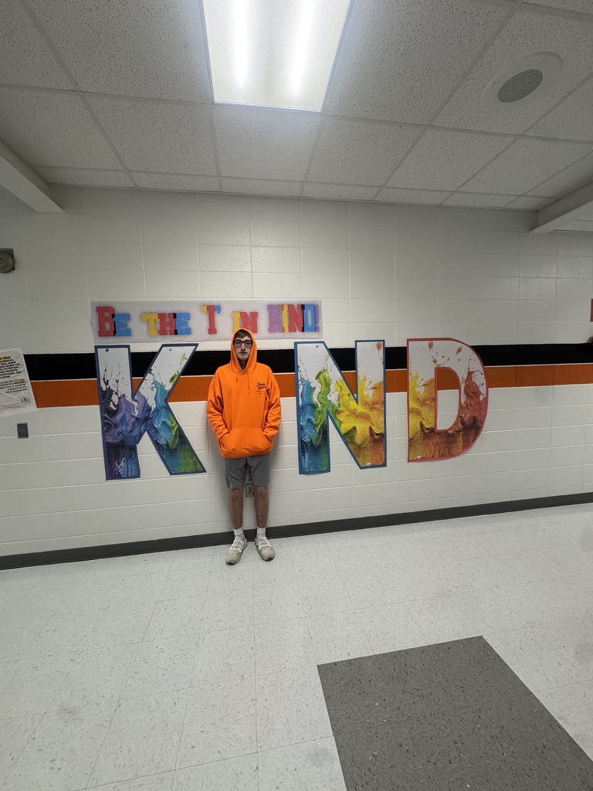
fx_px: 320
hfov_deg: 85.7
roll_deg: -0.4
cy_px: 396
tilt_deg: -4.7
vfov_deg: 102.1
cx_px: 296
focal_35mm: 14
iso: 250
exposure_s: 1/120
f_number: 2.2
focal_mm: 2.22
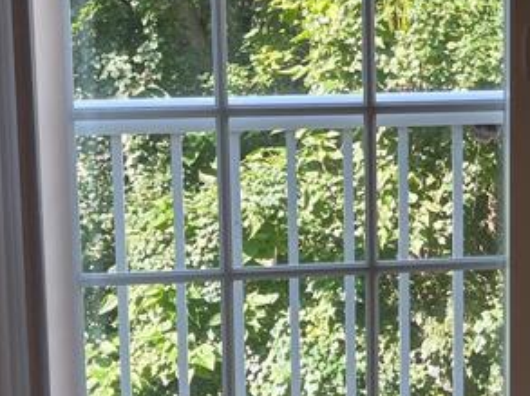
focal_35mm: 91
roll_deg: -0.9
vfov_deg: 16.2
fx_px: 1392
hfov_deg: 21.1
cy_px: 125
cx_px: 478
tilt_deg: -9.1
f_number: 1.6
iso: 40
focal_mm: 5.1
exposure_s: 1/167
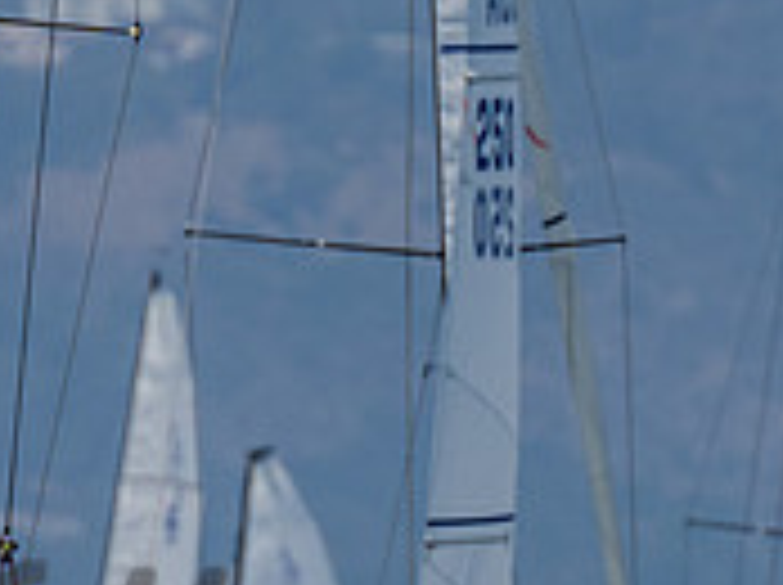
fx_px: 61644
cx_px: 94
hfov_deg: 0.7
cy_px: 431
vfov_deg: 0.5
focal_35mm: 2729
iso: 125
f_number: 6.3
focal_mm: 400
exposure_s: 1/800
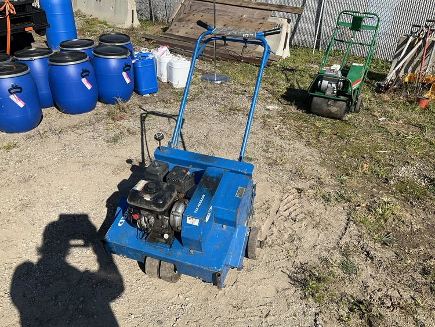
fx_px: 365
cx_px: 218
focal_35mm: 29
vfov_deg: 48.3
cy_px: 164
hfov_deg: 61.6
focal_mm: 3
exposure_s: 1/2058
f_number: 1.8
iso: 25
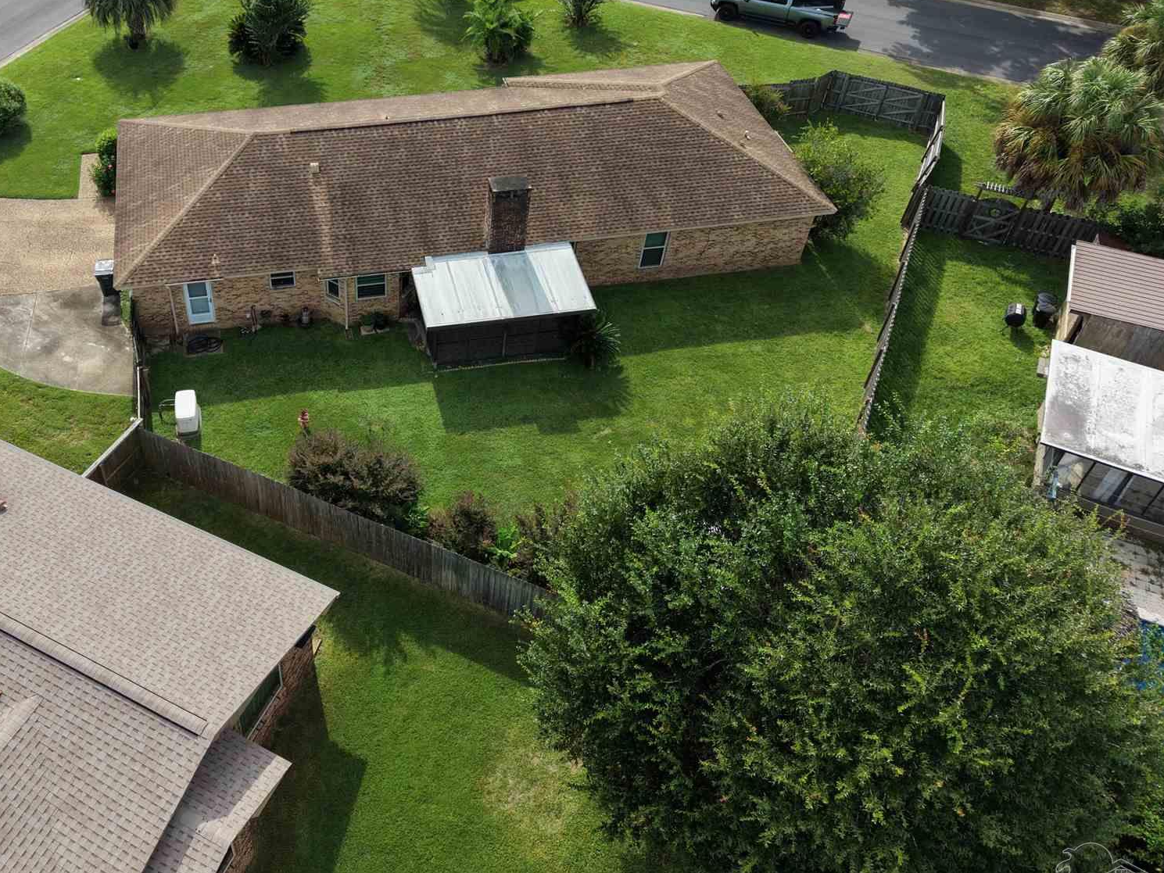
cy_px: 327
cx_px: 396
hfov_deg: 54.3
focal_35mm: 33
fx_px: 1110
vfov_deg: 42.6
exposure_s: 1/240
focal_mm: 8.67
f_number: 1.8
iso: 200
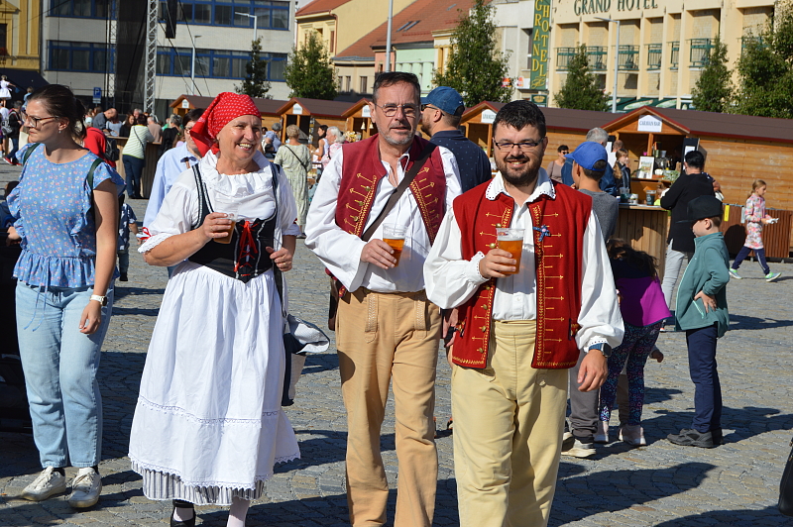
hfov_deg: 24.6
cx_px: 396
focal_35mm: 82
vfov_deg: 16.5
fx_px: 1816
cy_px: 264
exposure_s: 1/320
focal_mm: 55
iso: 100
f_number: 9
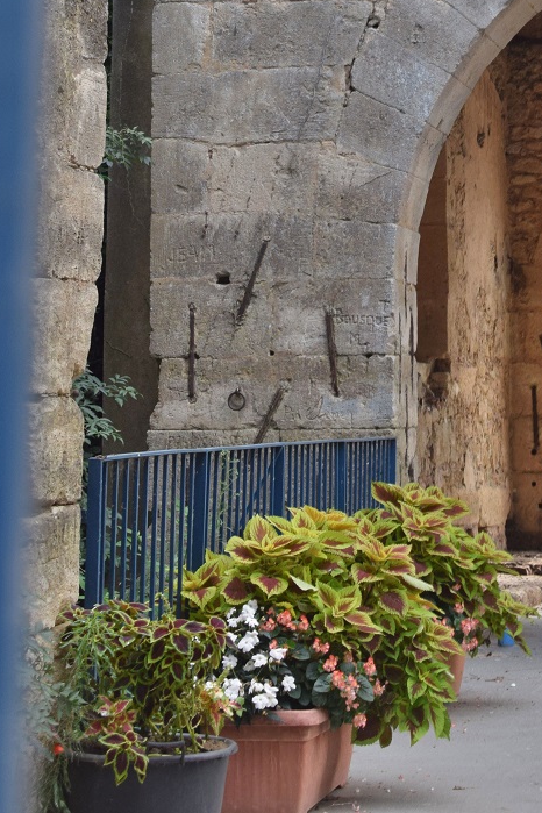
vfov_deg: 19.1
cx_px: 434
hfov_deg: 13.2
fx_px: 2326
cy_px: -56
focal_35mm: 103
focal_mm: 32
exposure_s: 1/200
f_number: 7.1
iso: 400
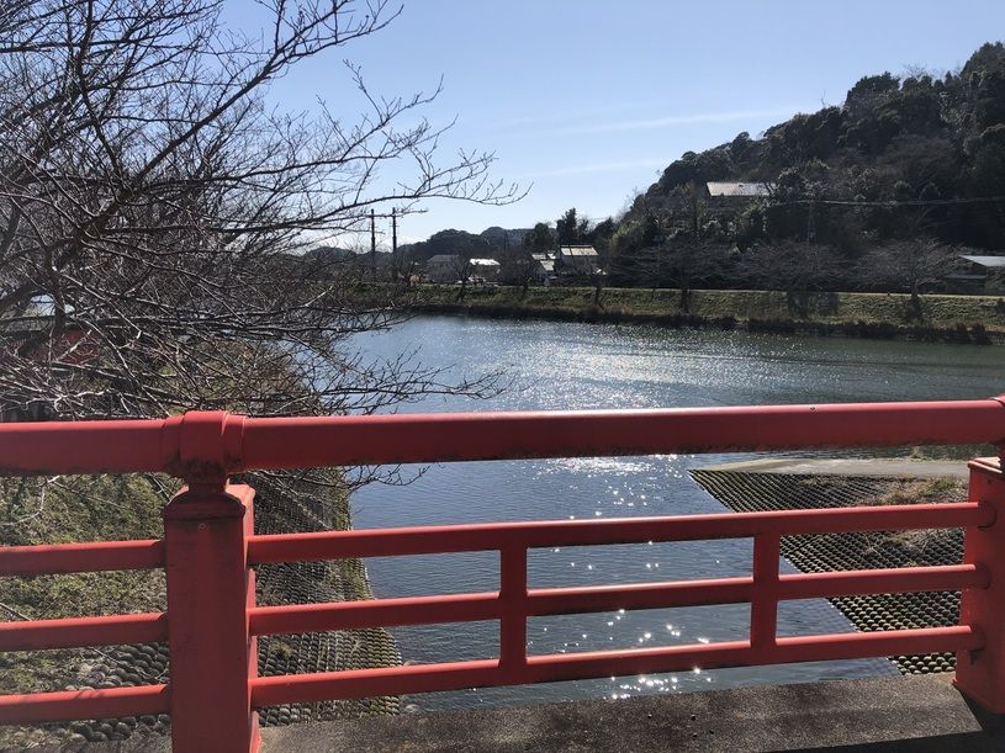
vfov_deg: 49.7
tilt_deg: -7.4
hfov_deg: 63.5
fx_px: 813
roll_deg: +1.3
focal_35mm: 28
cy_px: 376
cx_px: 502
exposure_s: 1/3003
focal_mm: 4
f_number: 1.8
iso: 25
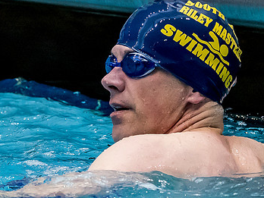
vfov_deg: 1.1
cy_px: 101
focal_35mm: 1409
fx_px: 10746
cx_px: 175
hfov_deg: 1.4
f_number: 2.8
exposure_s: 1/1000
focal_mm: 200
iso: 3200
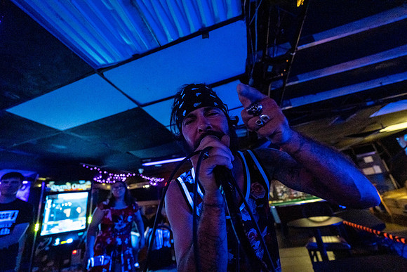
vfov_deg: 81.2
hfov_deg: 104.2
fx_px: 158
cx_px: 204
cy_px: 136
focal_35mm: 14
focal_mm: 14
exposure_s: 1/160
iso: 3200
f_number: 2.8
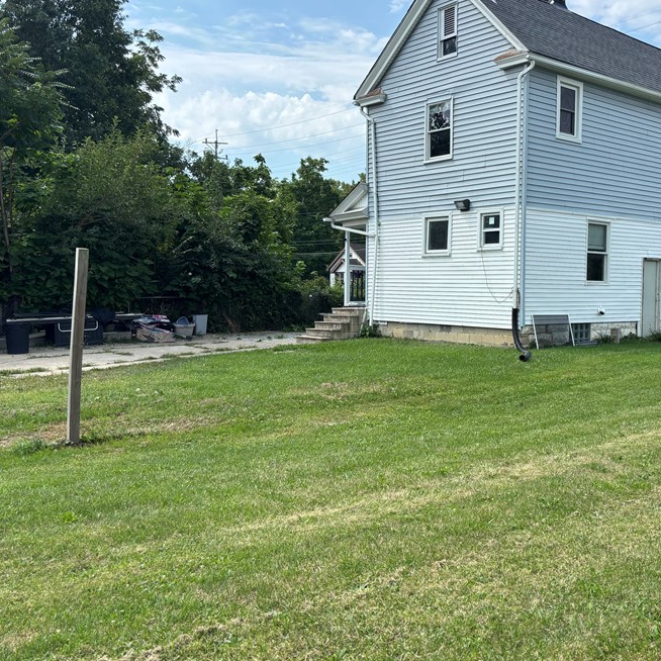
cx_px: 459
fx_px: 778
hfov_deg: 45.1
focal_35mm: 36
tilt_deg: -1.5
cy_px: 314
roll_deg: -0.4
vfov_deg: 46.0
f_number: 1.6
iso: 50
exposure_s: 1/2398
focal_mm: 5.96
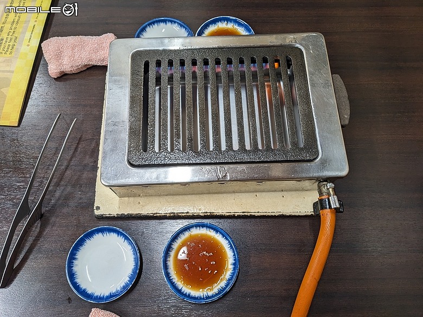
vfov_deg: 51.4
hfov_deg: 65.3
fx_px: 330
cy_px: 158
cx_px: 212
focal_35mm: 27
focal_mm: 4.38
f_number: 1.73
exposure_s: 1/60
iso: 71
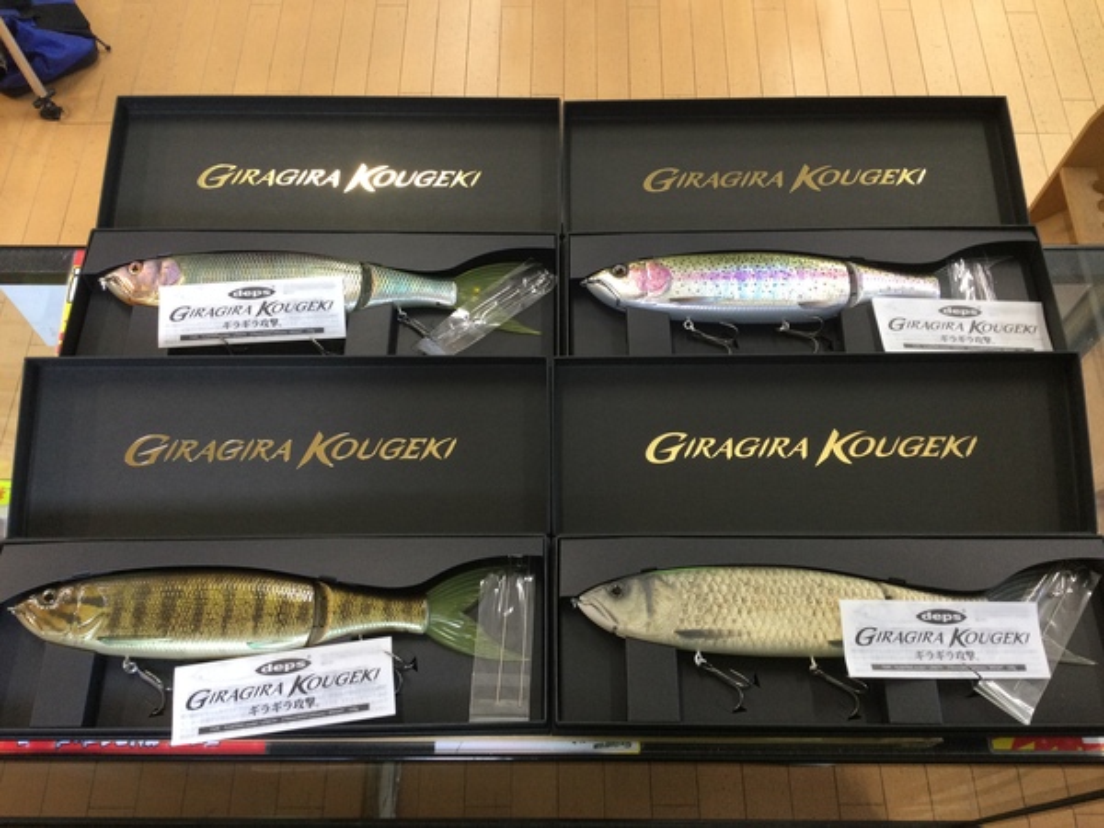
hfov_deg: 58.4
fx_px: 989
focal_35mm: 31
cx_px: 552
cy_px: 414
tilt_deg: -64.6
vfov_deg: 45.4
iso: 64
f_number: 2.4
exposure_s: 1/30
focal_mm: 3.3
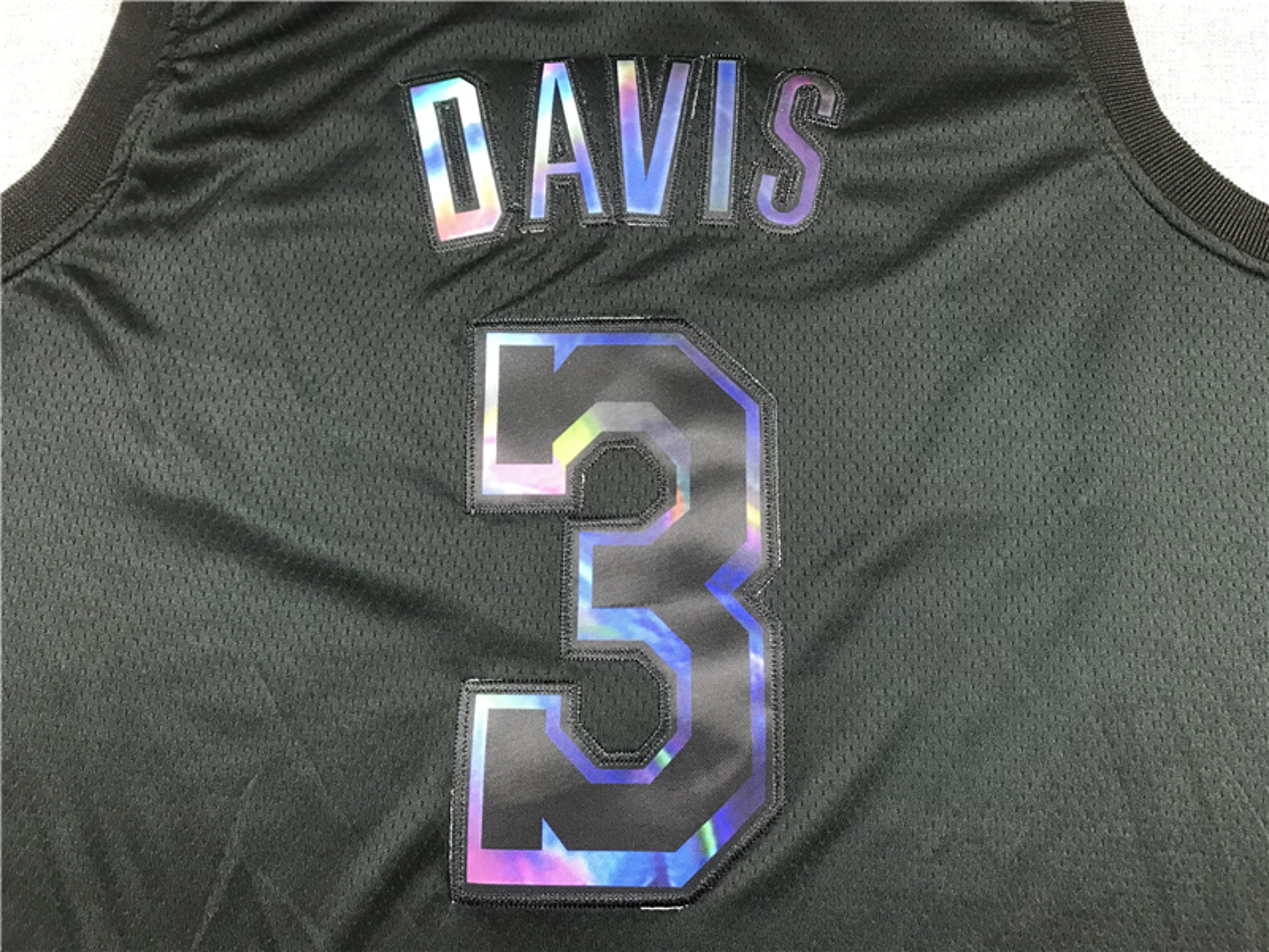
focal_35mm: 28
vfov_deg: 49.7
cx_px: 634
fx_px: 1026
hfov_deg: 63.4
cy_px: 476
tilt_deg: -78.4
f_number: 1.8
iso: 50
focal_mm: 3.99
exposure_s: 1/17
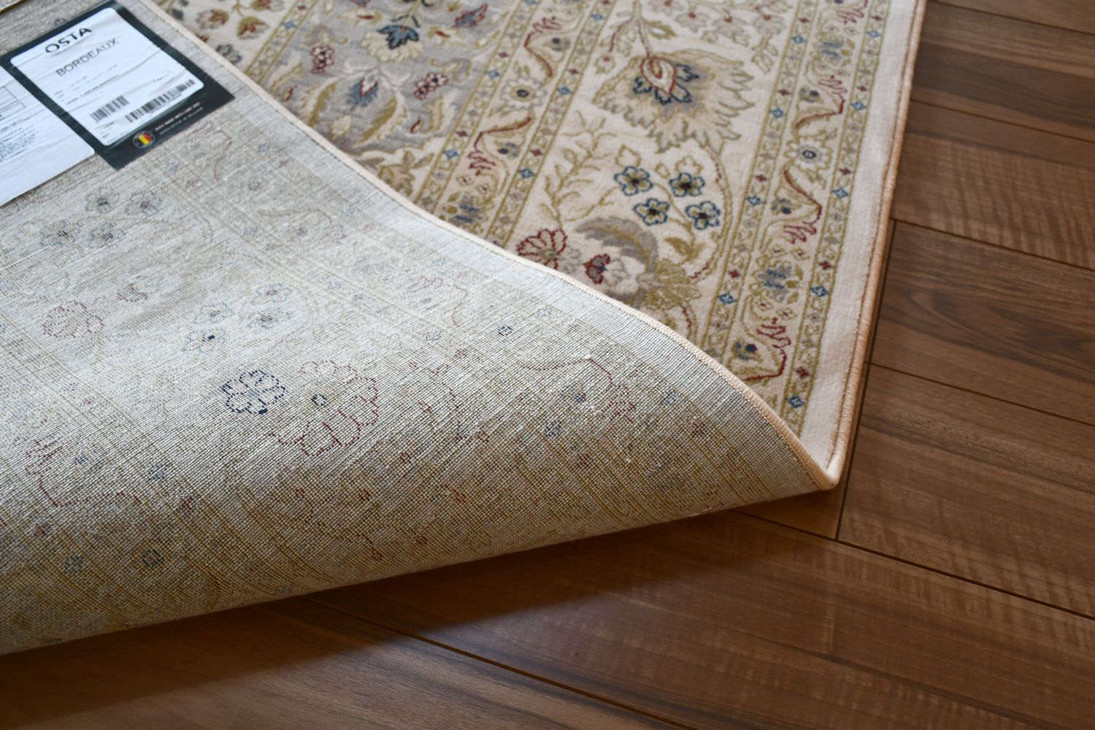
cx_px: 548
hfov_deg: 55.8
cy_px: 365
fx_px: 1034
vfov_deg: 38.9
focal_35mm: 34
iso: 450
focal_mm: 23
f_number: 3.8
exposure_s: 1/250
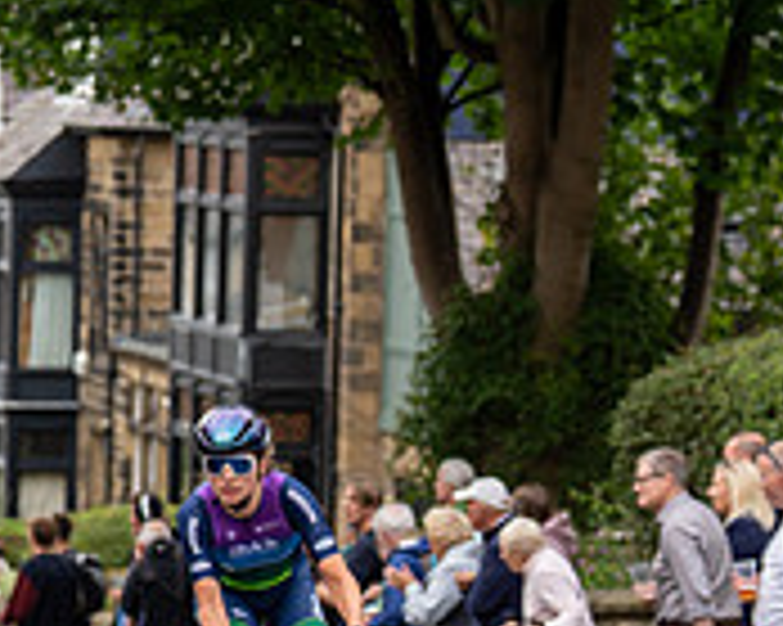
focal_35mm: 219
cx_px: -189
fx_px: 5072
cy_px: 308
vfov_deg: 7.1
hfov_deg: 8.7
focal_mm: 70
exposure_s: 1/500
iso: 500
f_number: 3.5
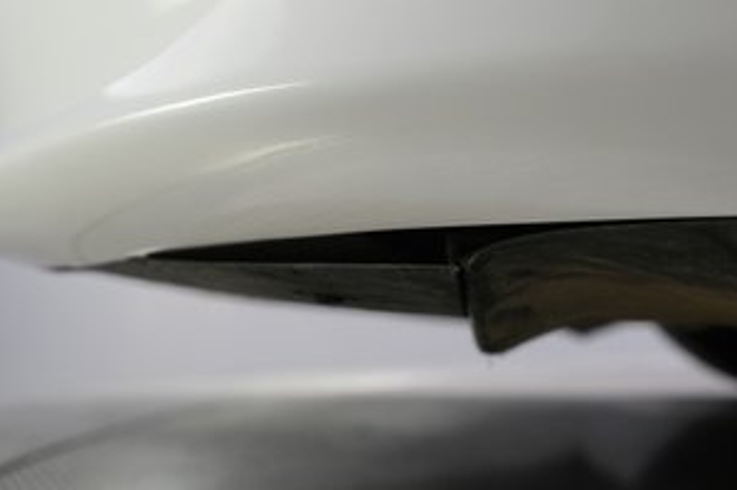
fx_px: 1228
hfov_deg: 33.4
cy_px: 286
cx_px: 392
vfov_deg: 22.6
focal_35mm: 60
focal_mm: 28
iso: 800
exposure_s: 1/100
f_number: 4.5
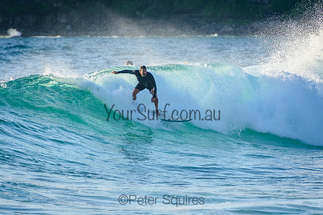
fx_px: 5479
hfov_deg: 3.4
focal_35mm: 611
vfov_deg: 2.3
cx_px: 162
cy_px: 108
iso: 640
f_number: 5.6
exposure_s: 1/2000
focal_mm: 400
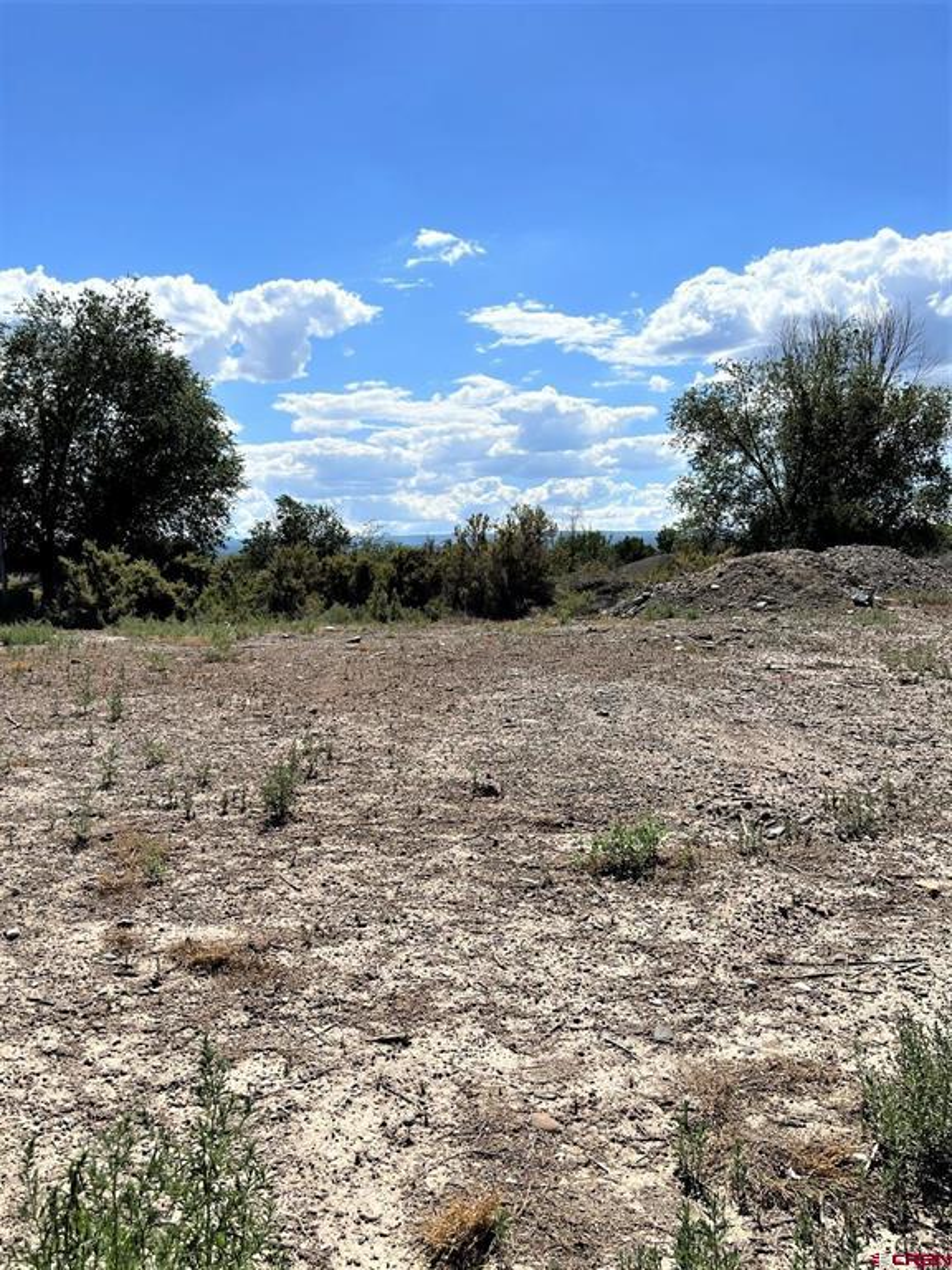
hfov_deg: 53.1
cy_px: 635
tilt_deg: -7.9
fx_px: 953
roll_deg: +1.7
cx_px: 476
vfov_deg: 67.3
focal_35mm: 26
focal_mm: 5.7
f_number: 1.5
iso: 50
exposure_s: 1/6993
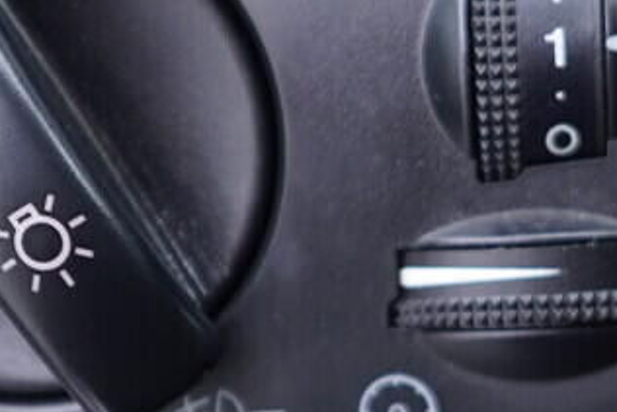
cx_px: 500
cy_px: 297
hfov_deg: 12.5
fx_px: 2812
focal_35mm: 164
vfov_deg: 8.4
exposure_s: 1/40
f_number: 2.8
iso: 250
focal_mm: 24
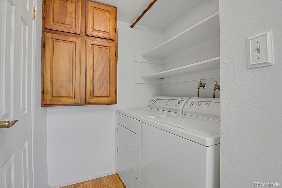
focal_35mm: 17
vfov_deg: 70.4
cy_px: 94
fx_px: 133
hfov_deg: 93.3
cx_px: 141
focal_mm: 17
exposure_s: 1/20
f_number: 8
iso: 9000
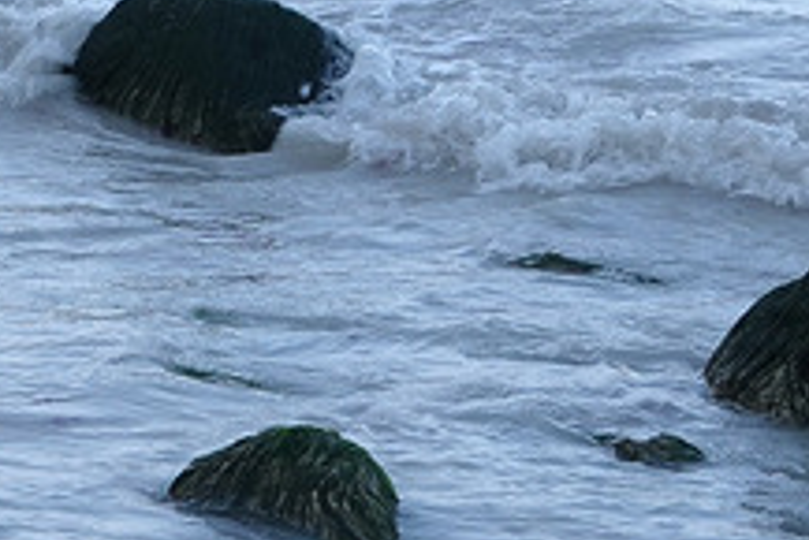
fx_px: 5082
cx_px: -444
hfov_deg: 8.9
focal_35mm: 226
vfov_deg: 5.9
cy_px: -605
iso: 64
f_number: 4
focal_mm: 17.55
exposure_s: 1/125
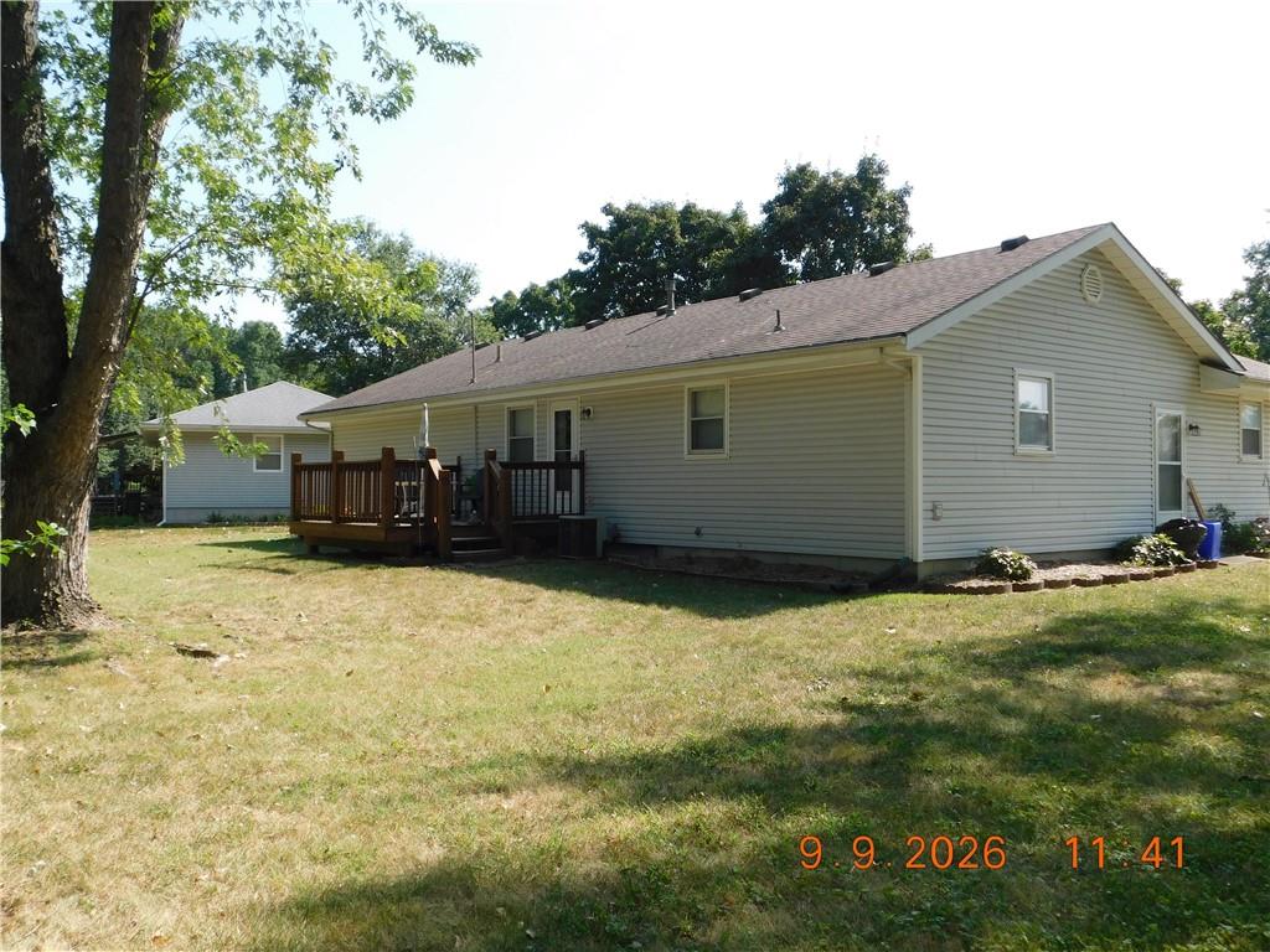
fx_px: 1101
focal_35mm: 30
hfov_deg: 60.0
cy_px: 476
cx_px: 635
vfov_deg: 46.8
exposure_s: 1/800
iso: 125
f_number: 3.2
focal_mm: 5.3
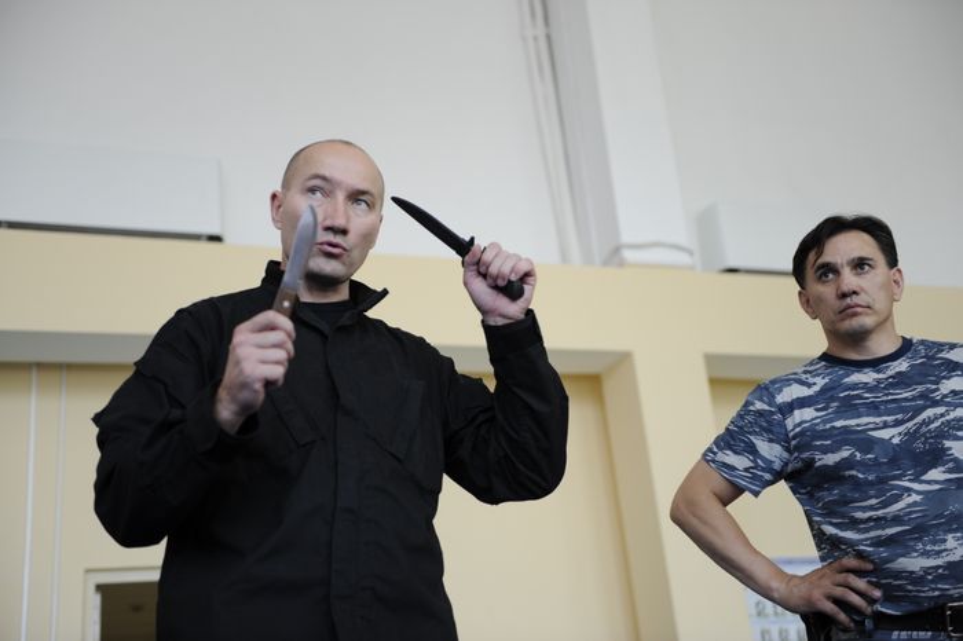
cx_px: 482
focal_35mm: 48
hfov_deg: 41.1
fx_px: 1283
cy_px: 320
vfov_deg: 28.0
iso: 500
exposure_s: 1/250
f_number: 2.8
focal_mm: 48
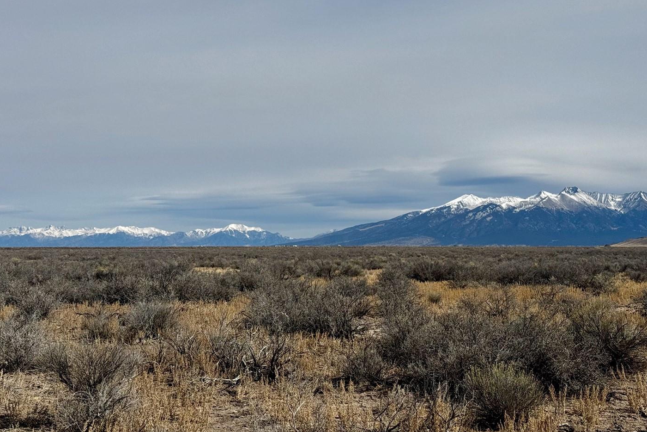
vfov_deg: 23.8
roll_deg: -0.4
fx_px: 1024
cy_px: 195
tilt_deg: +2.6
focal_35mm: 57
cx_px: 360
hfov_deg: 35.0
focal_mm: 6.76
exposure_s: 1/9009
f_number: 1.78
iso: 64
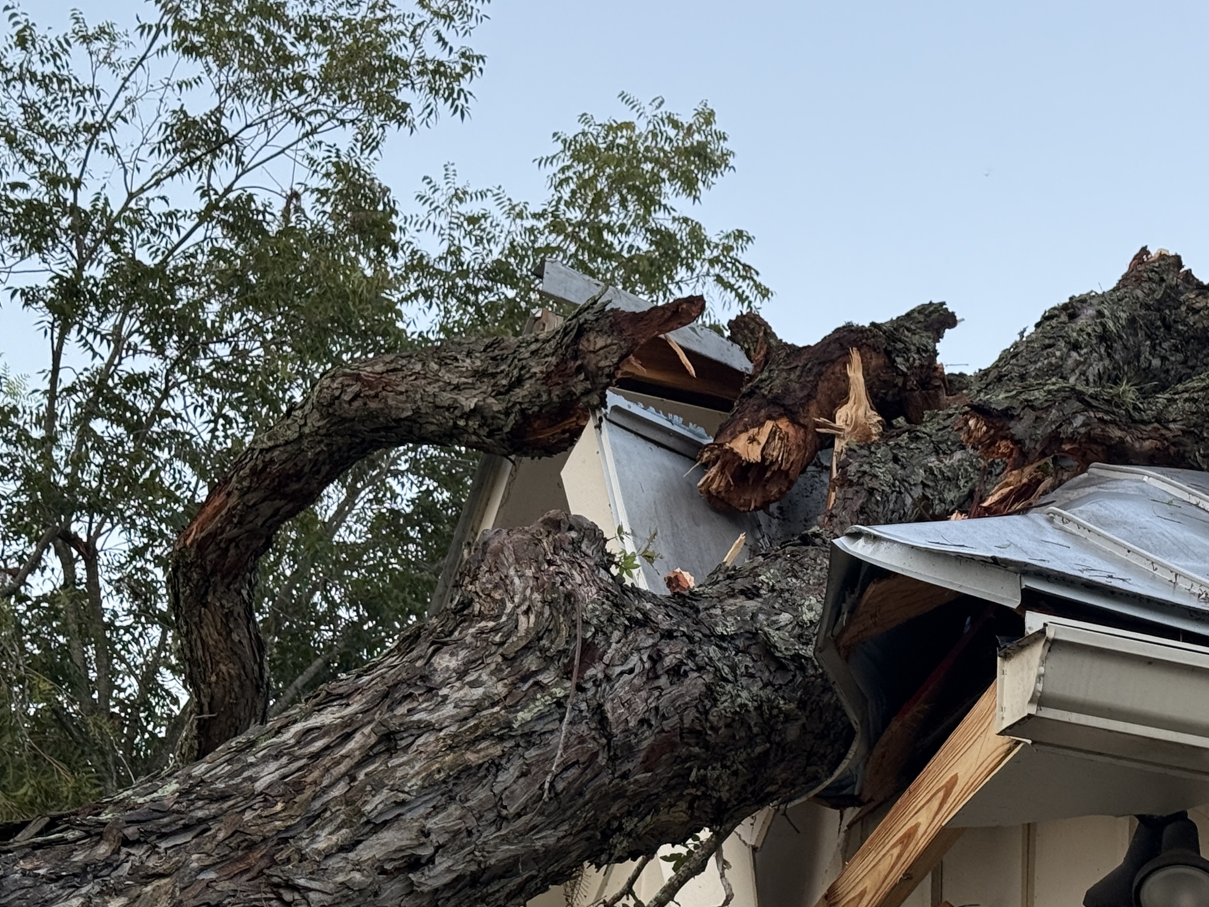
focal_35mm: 78
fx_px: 2724
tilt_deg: +21.9
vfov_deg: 18.9
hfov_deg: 25.0
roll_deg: -4.1
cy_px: 548
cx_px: 749
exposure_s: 1/172
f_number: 1.78
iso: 50
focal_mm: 6.76
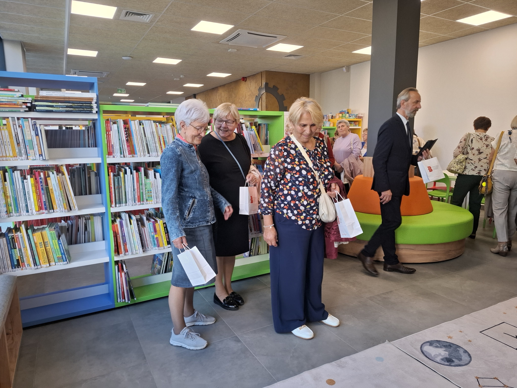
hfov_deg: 73.9
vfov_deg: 58.9
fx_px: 344
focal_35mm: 23
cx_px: 258
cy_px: 194
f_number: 1.8
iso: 100
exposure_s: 1/100
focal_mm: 5.54
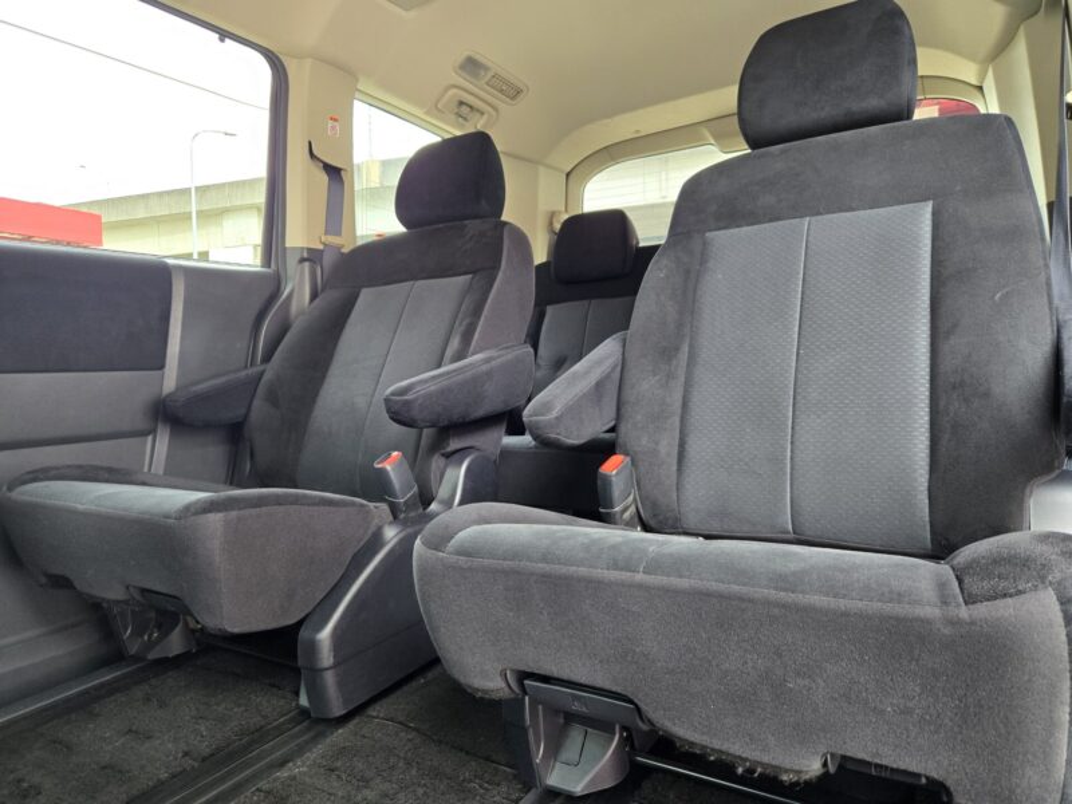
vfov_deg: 58.9
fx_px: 712
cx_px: 536
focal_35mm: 23
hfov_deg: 73.9
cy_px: 402
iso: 250
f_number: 1.8
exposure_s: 1/100
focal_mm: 5.4
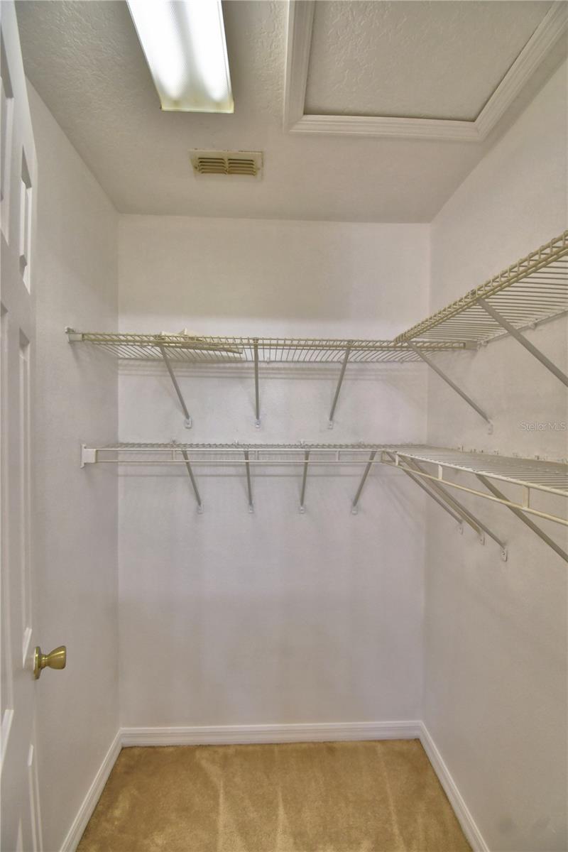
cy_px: 426
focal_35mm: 15
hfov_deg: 77.3
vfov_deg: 100.4
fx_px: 355
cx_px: 284
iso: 400
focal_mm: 10
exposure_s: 1/100
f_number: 4.5
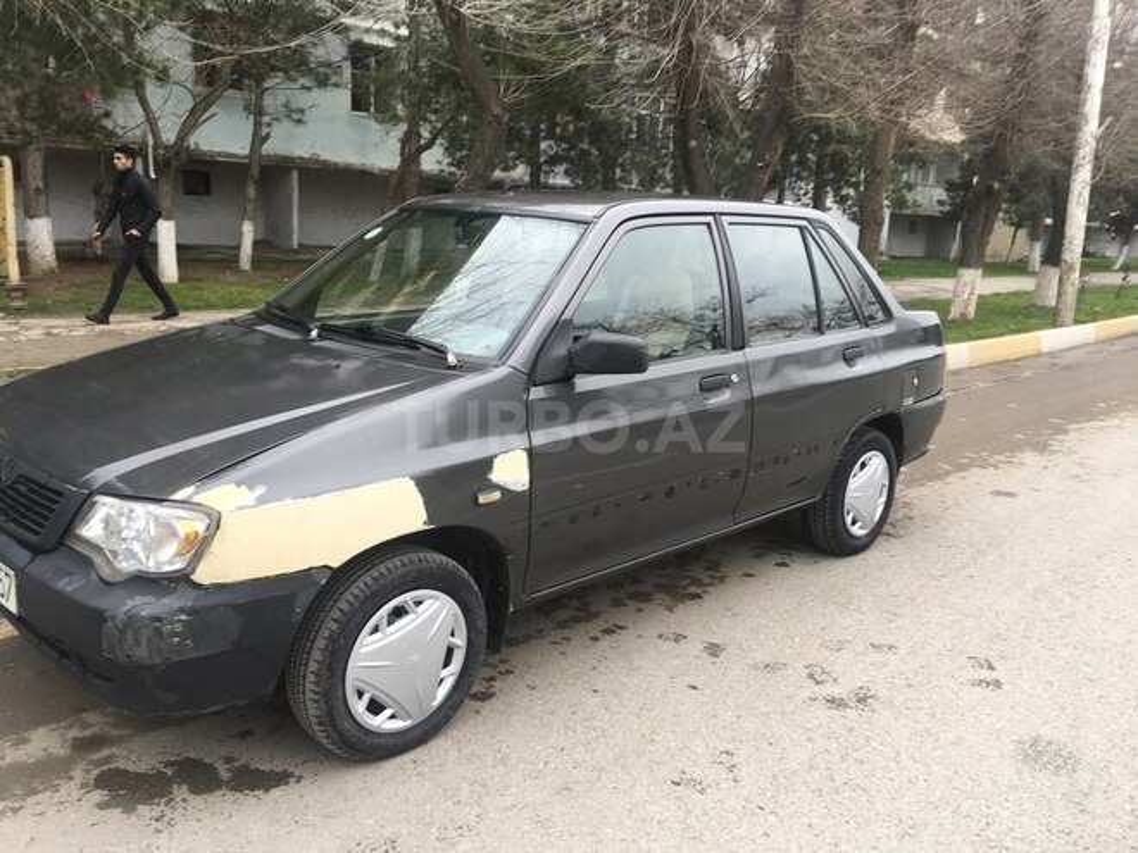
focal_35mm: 29
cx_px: 569
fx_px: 953
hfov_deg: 61.7
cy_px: 426
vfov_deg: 48.2
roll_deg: -3.6
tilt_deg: -12.1
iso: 25
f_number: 2.2
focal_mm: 4.15
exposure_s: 1/50
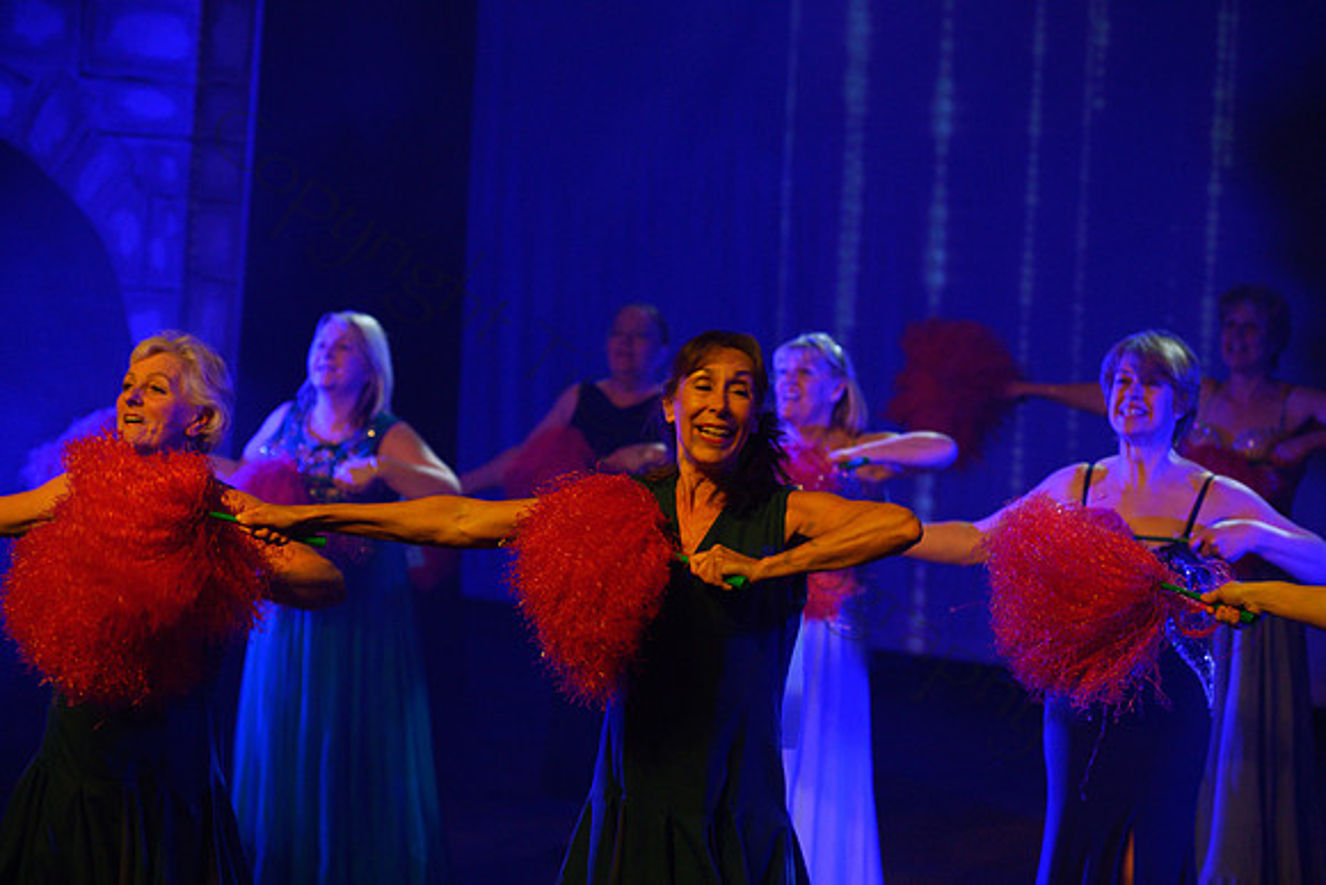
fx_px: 4052
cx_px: 663
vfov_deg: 12.5
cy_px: 442
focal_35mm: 110
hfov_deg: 18.6
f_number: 3.5
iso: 1250
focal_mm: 110
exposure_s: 1/160
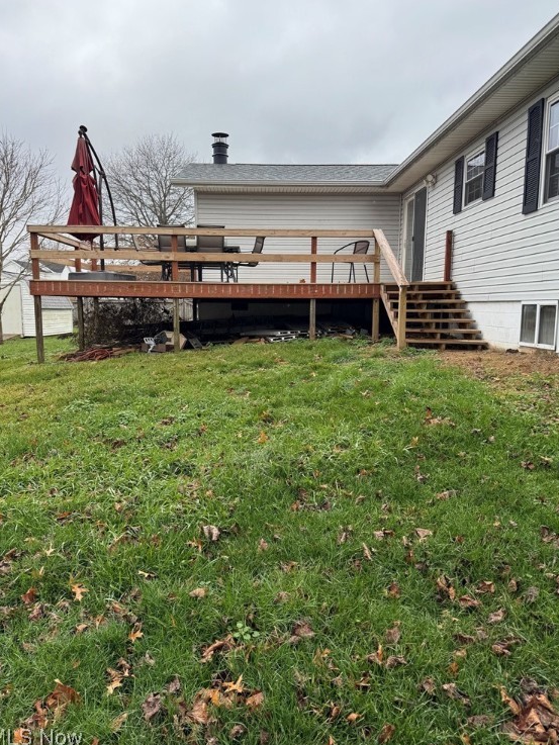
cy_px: 372
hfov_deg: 54.9
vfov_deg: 69.4
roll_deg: +0.2
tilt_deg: -9.1
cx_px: 274
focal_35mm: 25
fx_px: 538
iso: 80
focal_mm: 6.76
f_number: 1.78
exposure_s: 1/522
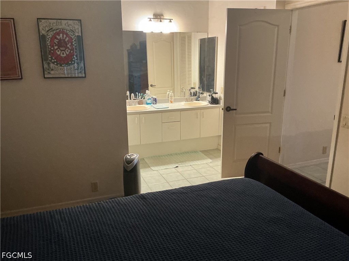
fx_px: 292
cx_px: 174
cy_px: 130
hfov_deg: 61.7
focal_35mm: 29
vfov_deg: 48.2
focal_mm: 3
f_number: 1.8
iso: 200
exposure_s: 1/40
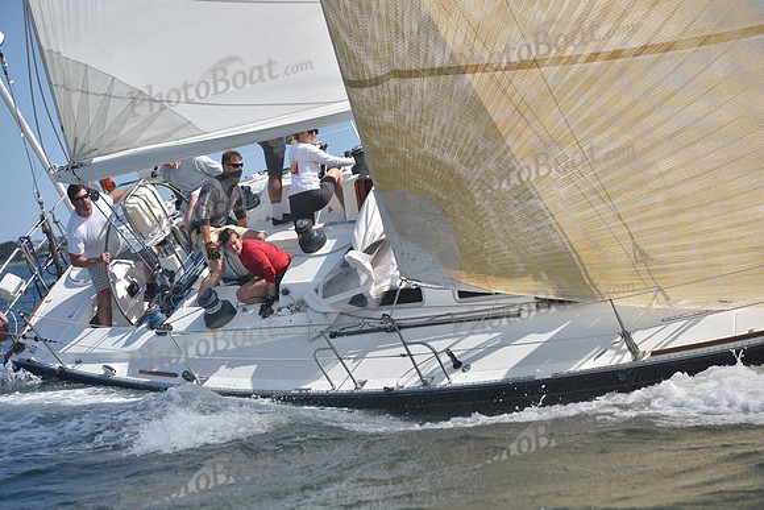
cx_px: 382
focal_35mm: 95
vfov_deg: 14.4
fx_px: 2016
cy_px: 255
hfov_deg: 21.5
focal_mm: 95
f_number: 4.5
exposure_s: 1/1250
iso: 250
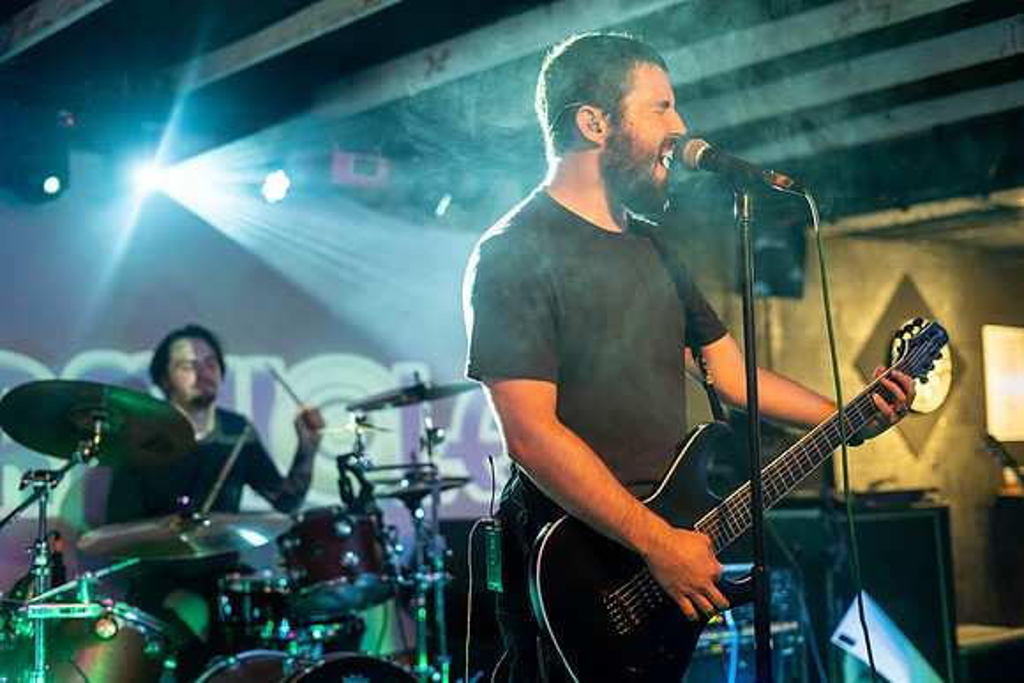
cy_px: 342
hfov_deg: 39.6
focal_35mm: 50
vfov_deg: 27.0
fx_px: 1422
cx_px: 512
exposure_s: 1/160
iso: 2500
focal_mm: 50
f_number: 2.2
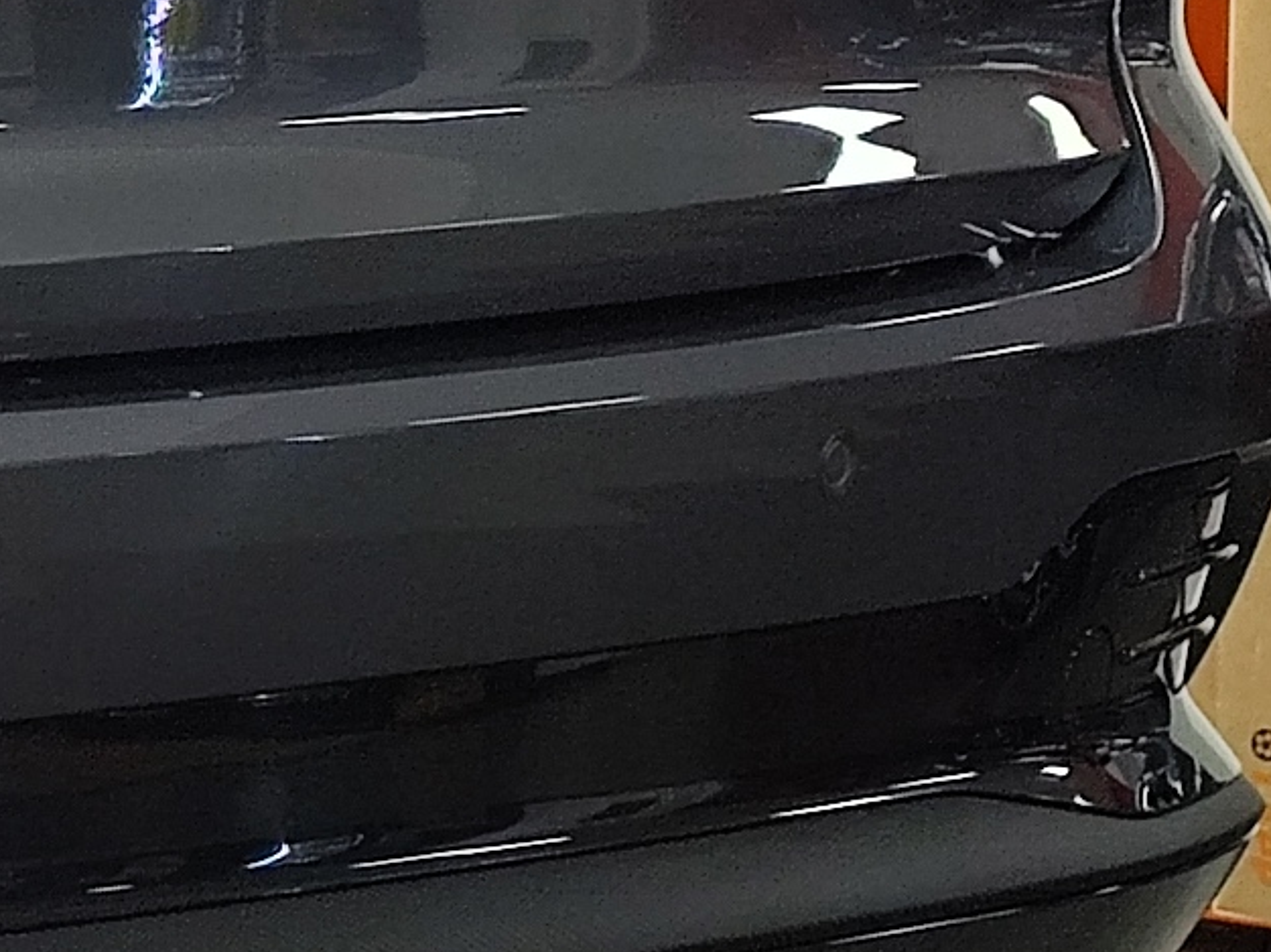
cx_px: -2477
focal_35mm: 300
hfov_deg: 6.1
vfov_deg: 4.9
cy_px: -201
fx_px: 11011
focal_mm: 6.19
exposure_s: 1/33.3
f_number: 1.65
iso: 50
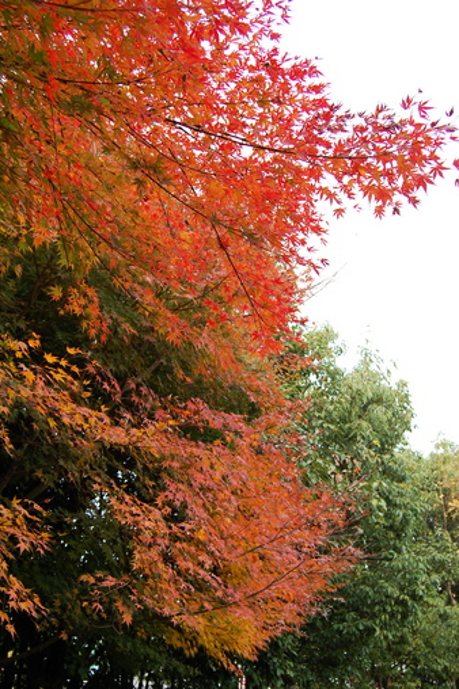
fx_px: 747
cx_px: 244
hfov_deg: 34.2
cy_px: 353
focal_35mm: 39
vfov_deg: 49.6
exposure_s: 1/125
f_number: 5.6
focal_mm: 22
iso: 200
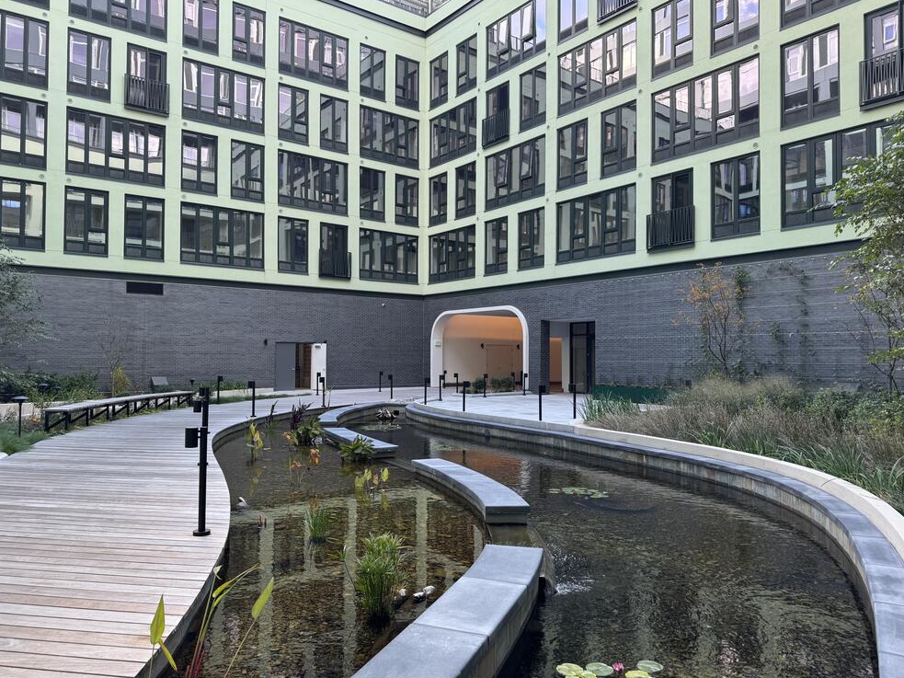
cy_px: 342
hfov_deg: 69.4
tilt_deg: +1.9
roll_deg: -1.1
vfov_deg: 54.9
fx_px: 653
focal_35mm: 25
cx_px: 434
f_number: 1.78
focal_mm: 6.76
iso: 64
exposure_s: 1/121
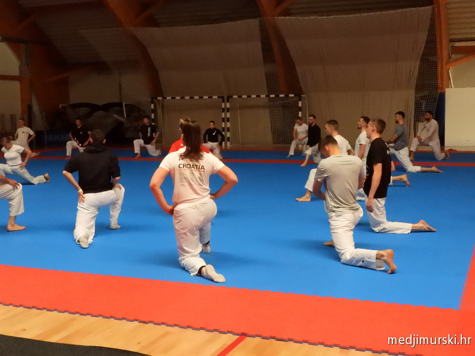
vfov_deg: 30.9
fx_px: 645
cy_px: 178
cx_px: 238
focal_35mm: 47
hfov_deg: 40.4
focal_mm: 8.5
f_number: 7.1
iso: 3200
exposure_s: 1/320
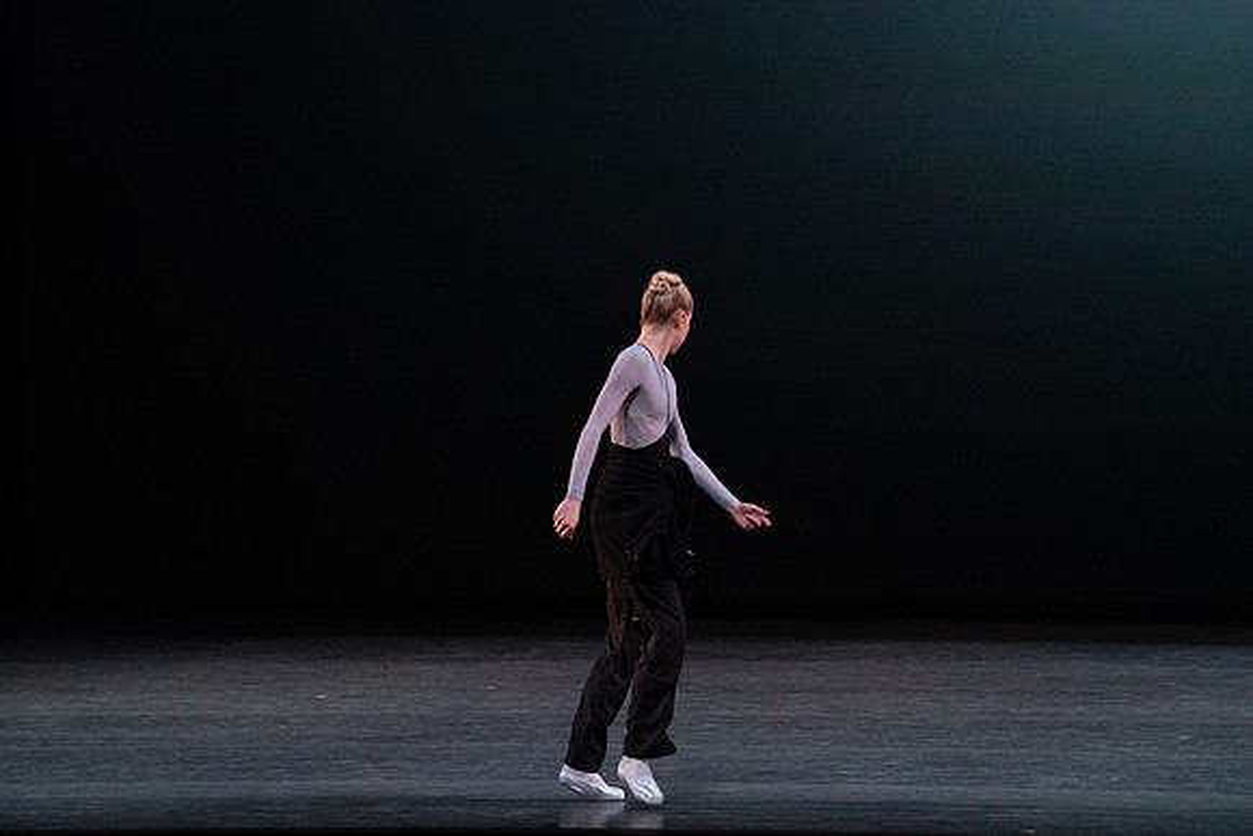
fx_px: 6962
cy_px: 418
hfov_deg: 10.3
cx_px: 626
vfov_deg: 6.9
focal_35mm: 200
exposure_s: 1/500
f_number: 8
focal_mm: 200
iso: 12800
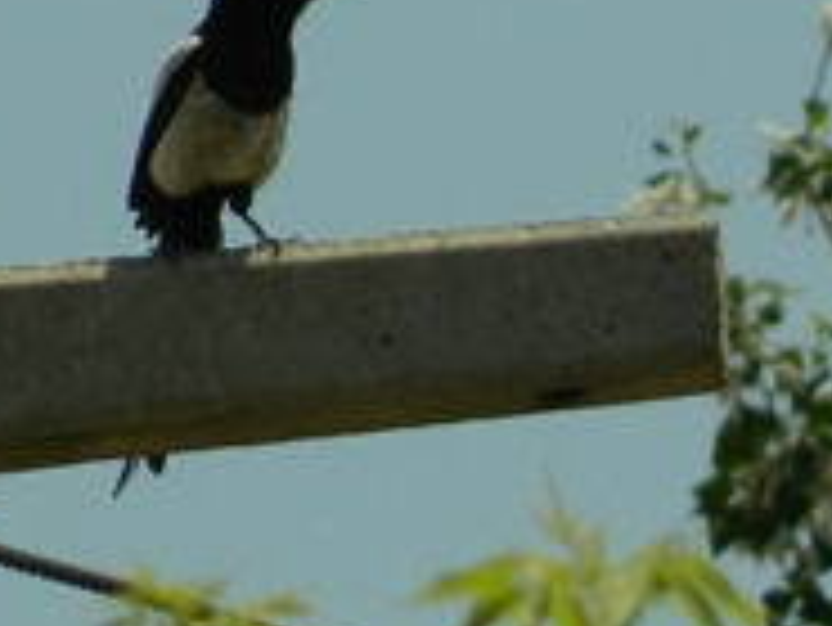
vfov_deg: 0.7
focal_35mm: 2273
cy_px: 167
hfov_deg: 0.9
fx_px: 54667
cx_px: 441
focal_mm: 94.5
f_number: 5.8
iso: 80
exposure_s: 1/800
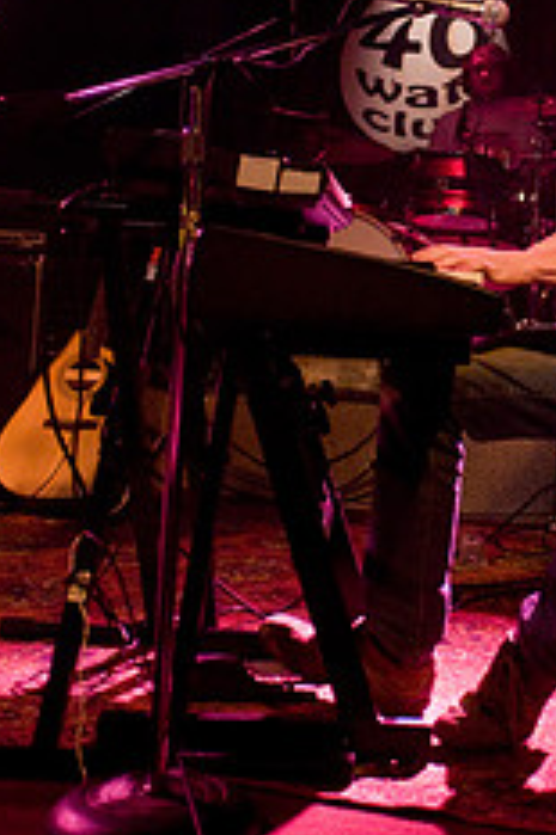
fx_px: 1346
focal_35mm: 58
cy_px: 151
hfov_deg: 22.7
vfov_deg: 33.4
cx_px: 515
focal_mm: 20
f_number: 2.8
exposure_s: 1/80
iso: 1250
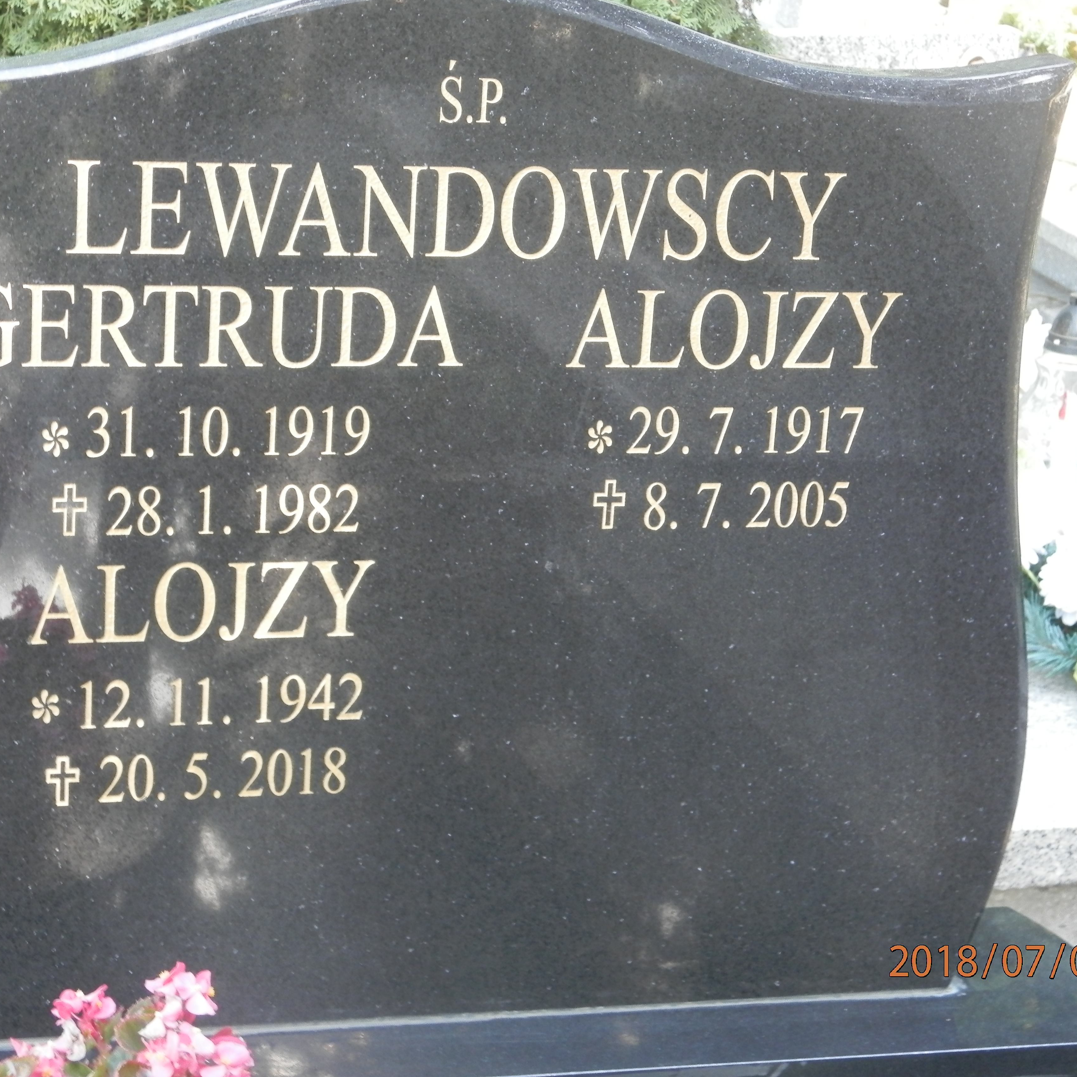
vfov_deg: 21.4
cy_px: 533
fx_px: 2851
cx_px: 476
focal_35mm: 81
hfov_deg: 21.4
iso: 200
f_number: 4
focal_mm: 12.2
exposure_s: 1/20
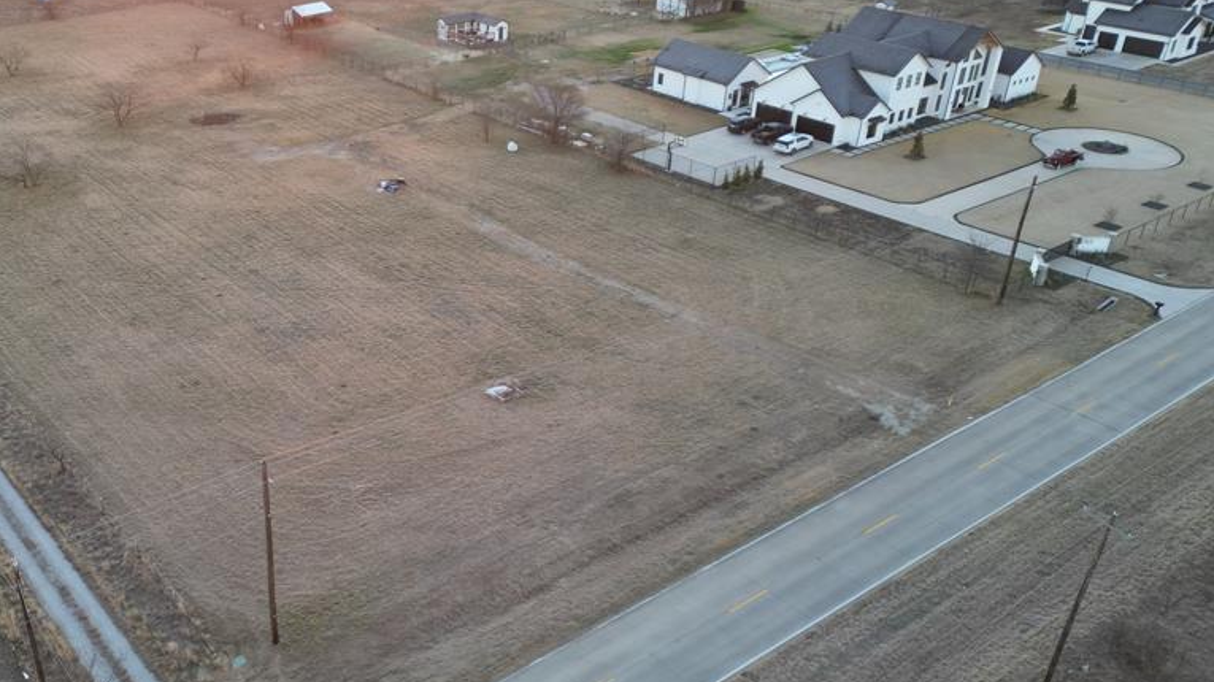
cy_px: 412
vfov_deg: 33.6
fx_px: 1126
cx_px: 430
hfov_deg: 55.7
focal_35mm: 35
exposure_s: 1/50
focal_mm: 6.72
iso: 110
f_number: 1.7
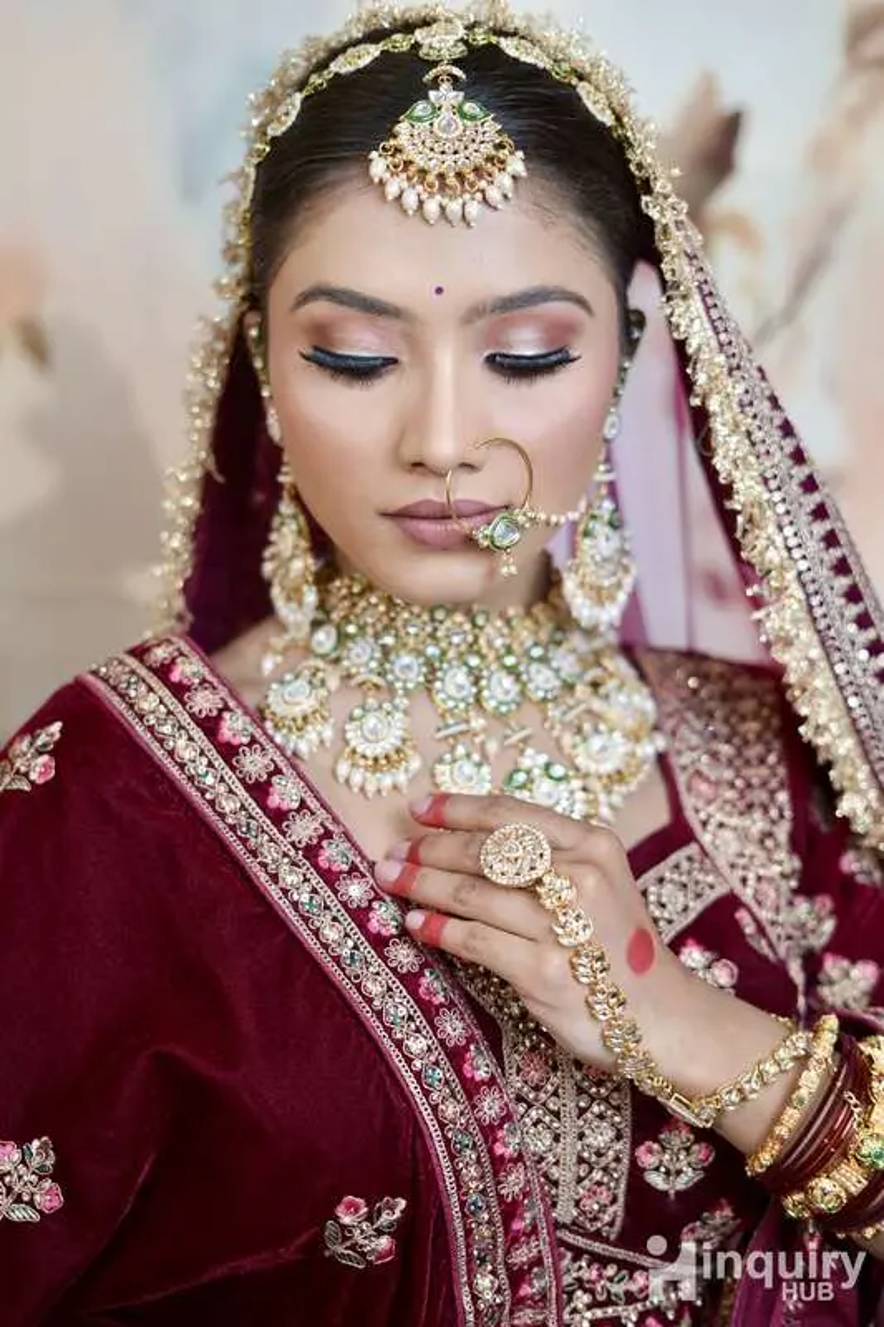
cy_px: 664
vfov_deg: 39.6
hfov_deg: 27.0
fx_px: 1842
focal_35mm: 50
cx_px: 442
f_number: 2.2
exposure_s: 1/160
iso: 160
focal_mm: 50
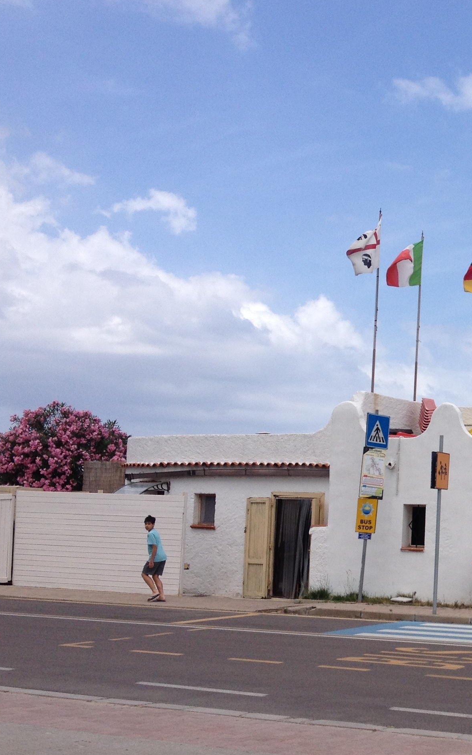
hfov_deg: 18.9
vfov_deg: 31.9
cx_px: 601
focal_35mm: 64
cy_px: 435
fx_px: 1317
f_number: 2.4
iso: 50
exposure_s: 1/2045
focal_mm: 4.28
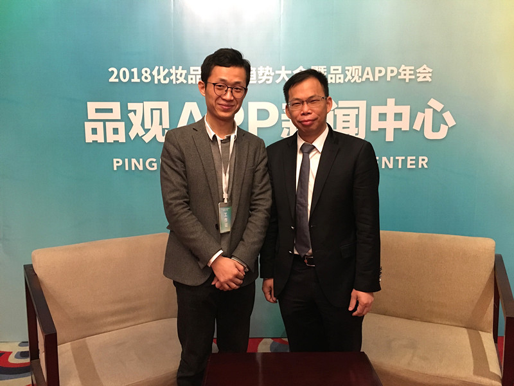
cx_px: 257
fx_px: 431
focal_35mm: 29
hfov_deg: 61.7
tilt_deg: -6.1
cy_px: 193
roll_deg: +0.6
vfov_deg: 48.2
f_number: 2.2
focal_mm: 4.15
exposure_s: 1/17
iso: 250
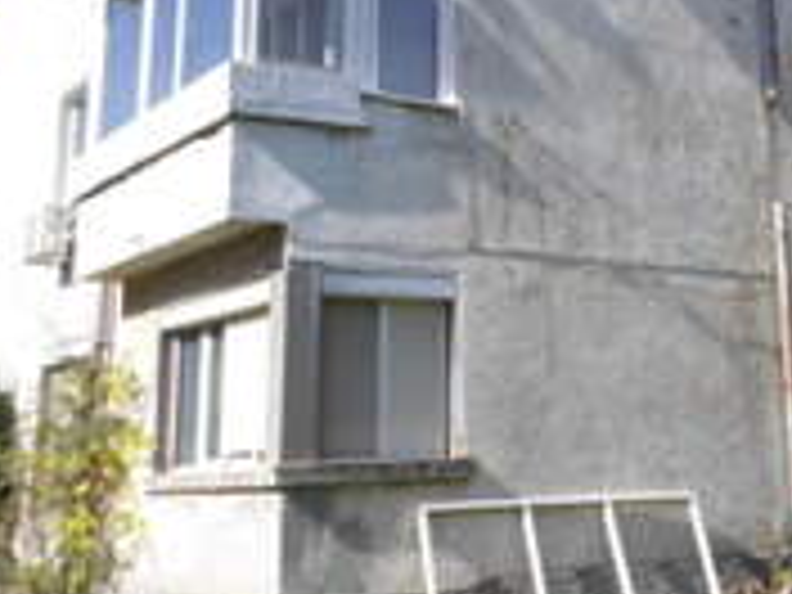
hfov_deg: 34.1
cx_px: 675
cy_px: 119
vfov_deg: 26.5
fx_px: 1235
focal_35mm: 54
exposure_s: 1/1500
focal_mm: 4.5
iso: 80
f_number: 2.5
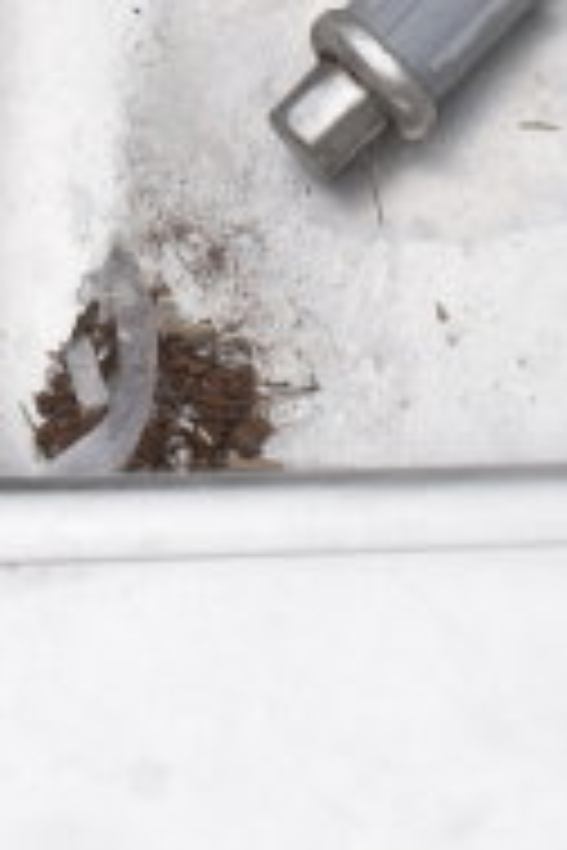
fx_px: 3780
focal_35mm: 160
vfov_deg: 11.5
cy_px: -857
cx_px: 360
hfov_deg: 8.6
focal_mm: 22
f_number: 6.3
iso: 200
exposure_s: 1/160
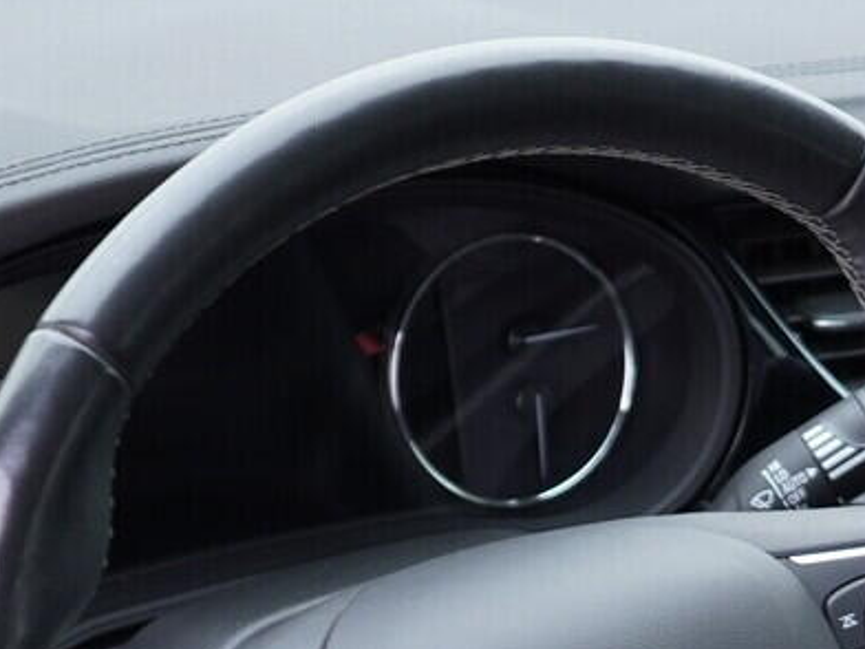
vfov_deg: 11.3
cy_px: 874
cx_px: 660
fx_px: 3174
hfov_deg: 15.4
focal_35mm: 127
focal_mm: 24
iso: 250
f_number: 2.8
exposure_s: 1/40
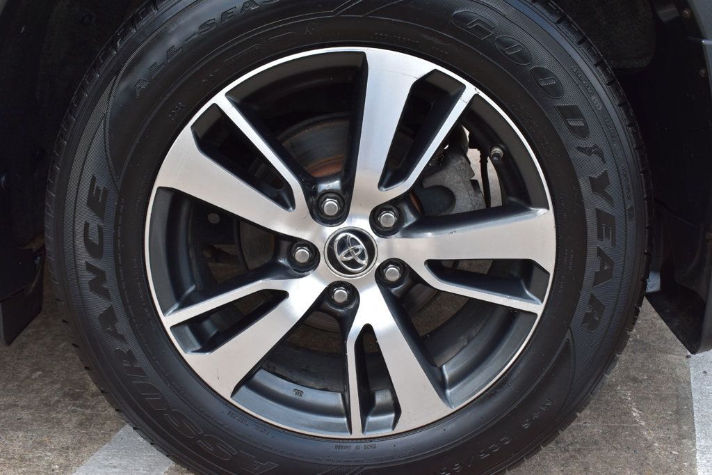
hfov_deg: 49.6
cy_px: 238
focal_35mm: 39
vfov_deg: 34.2
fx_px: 771
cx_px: 356
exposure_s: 1/250
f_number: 10
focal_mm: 26
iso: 400
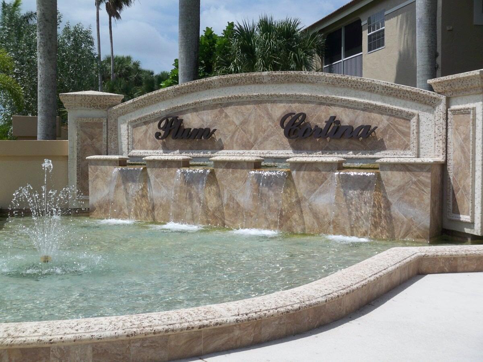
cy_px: 181
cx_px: 242
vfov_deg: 29.7
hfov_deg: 38.9
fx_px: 684
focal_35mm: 49
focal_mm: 8
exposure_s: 1/250
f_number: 7.1
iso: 50
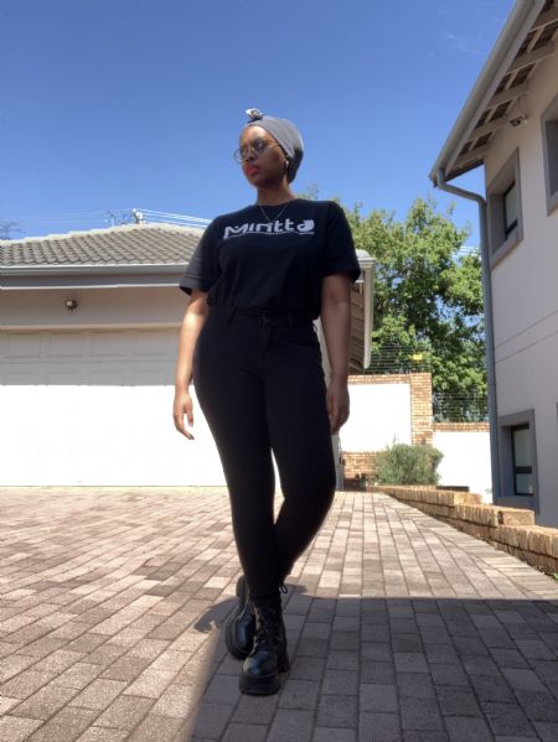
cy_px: 371
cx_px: 279
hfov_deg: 44.2
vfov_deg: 56.8
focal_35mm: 32
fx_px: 687
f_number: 2.2
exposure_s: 1/395
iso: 20
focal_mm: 2.87
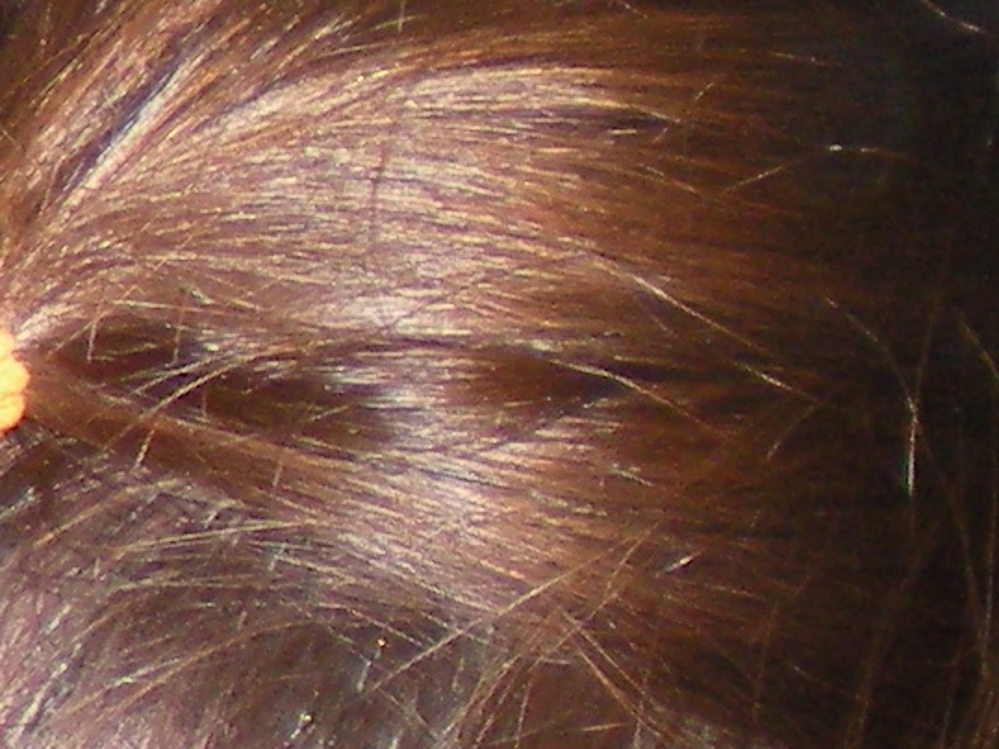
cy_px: 78
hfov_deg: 8.3
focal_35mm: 230
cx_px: -825
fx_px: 6636
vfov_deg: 6.4
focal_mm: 6.3
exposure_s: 1/60
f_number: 3.1
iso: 139
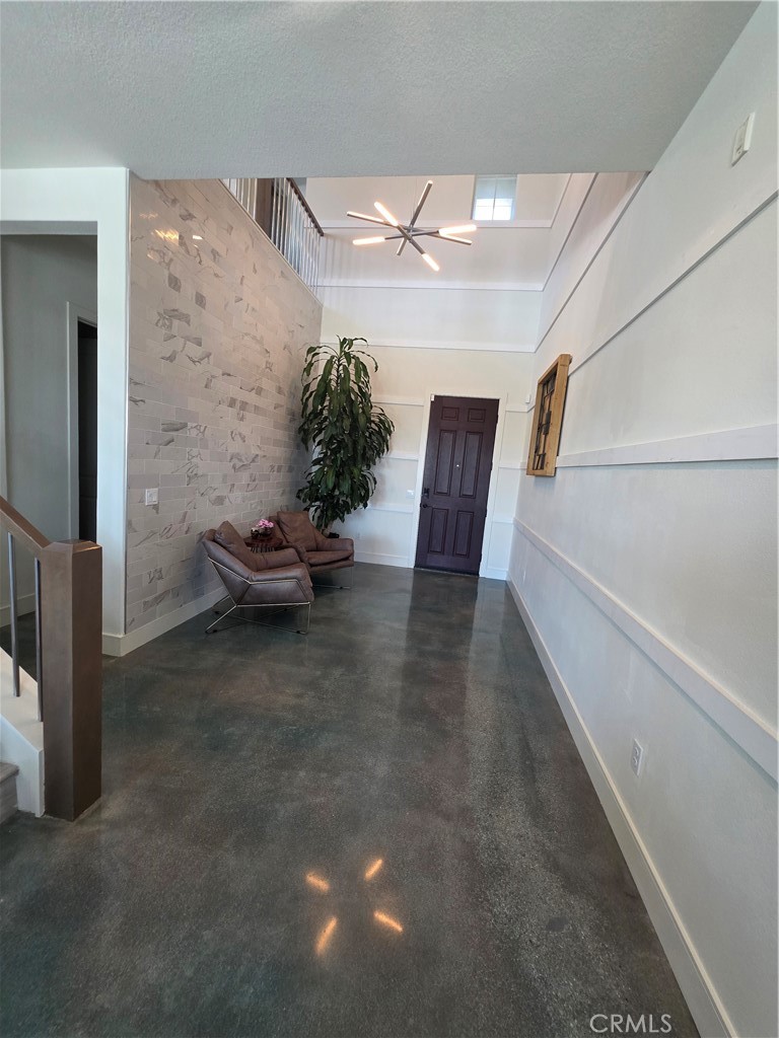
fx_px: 390
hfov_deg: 89.9
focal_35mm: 13
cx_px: 390
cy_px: 519
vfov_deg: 106.2
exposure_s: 1/120
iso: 250
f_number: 1.9
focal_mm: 2.2
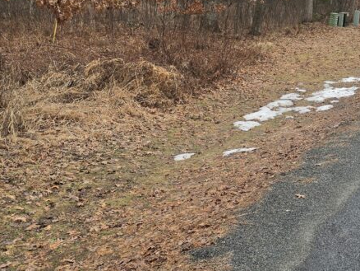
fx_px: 583
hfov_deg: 34.3
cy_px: 54
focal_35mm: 56
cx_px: 198
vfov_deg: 25.7
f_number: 1.7
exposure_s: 1/180
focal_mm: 6.3
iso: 20
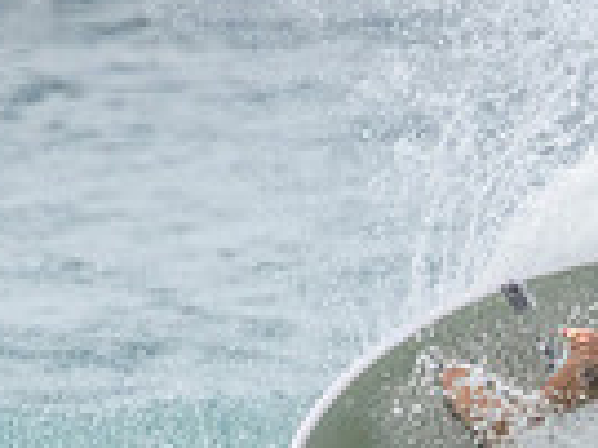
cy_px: 614
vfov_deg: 0.4
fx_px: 57027
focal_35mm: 3304
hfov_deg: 0.6
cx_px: 722
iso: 800
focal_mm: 800
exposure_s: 1/2000
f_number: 11
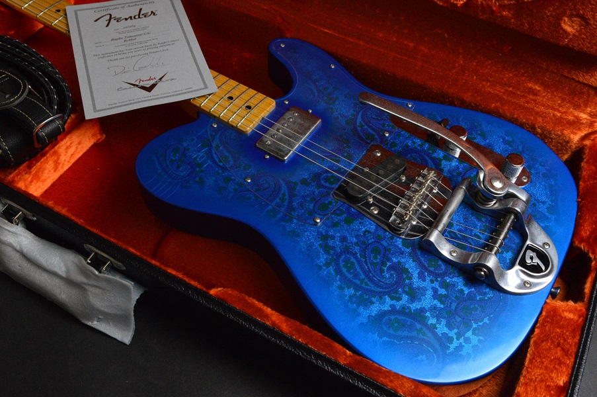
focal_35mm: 33
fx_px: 547
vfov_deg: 39.9
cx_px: 298
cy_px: 198
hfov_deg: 57.3
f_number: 13
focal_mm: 22
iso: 3200
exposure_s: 1/30
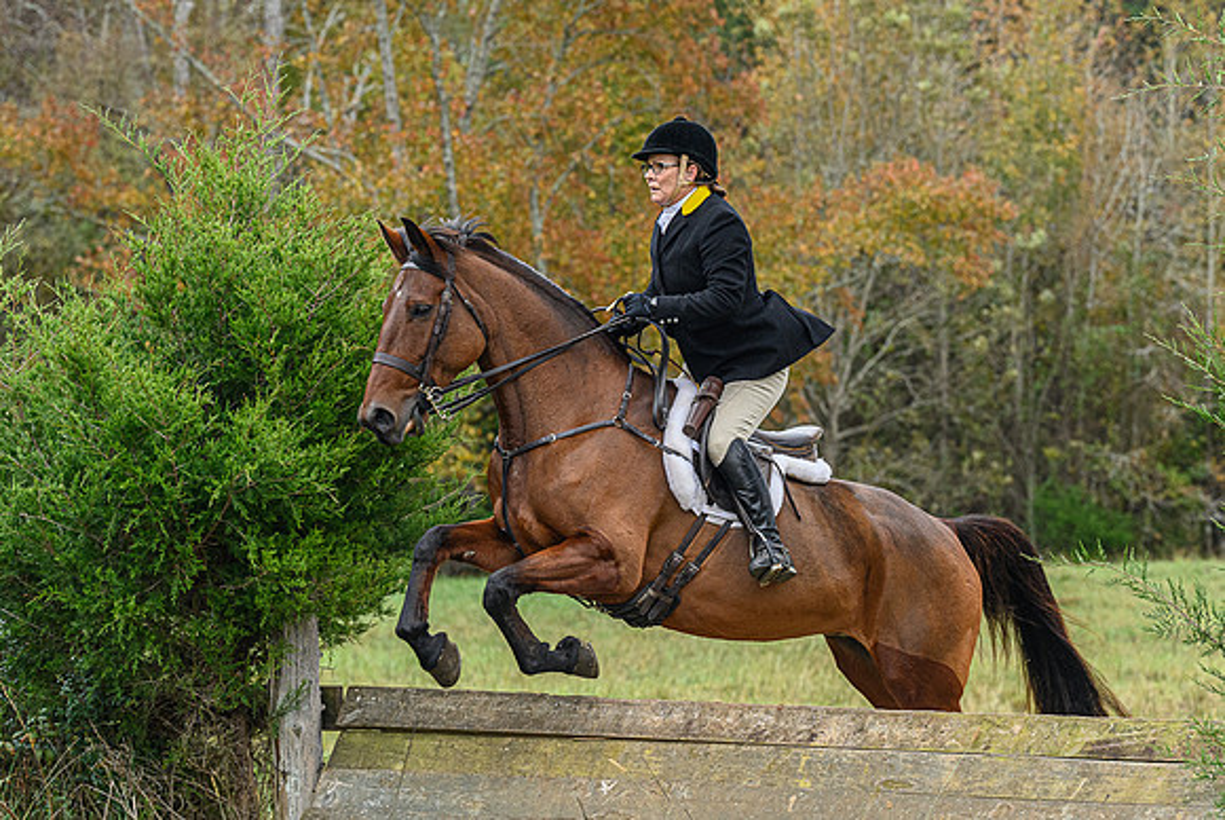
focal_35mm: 126
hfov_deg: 16.2
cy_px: 334
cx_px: 654
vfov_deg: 10.9
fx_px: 4307
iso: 1000
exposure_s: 1/800
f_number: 3.5
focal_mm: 82
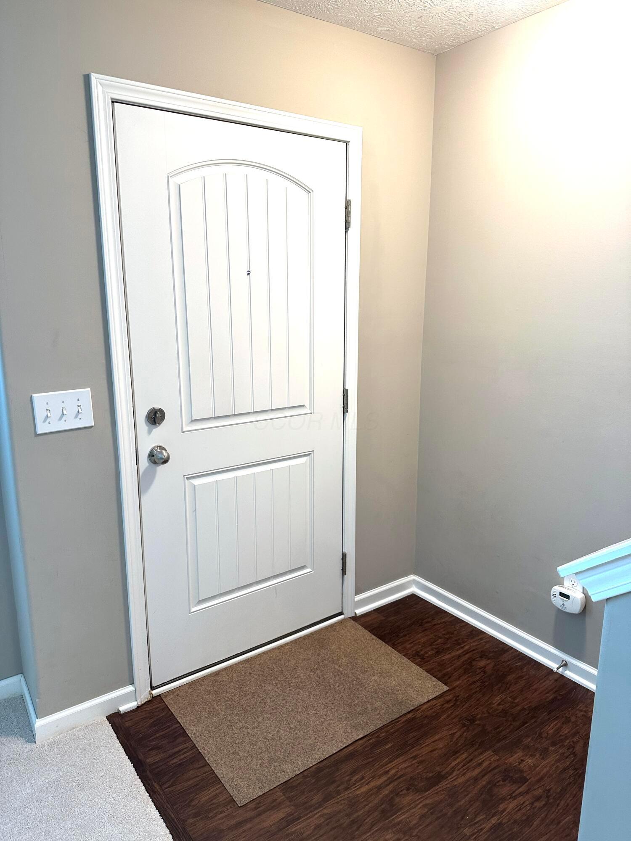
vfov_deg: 71.6
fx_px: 583
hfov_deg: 56.8
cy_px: 420
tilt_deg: -12.1
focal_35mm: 24
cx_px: 316
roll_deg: -2.5
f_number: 1.78
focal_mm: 6.86
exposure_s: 1/60
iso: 125
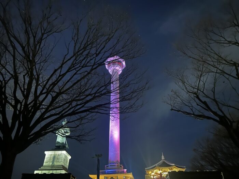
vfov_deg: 53.1
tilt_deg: +36.8
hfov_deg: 67.3
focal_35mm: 26
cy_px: 90
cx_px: 120
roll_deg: -0.1
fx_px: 180
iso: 1000
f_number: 1.5
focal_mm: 5.7
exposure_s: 1/9
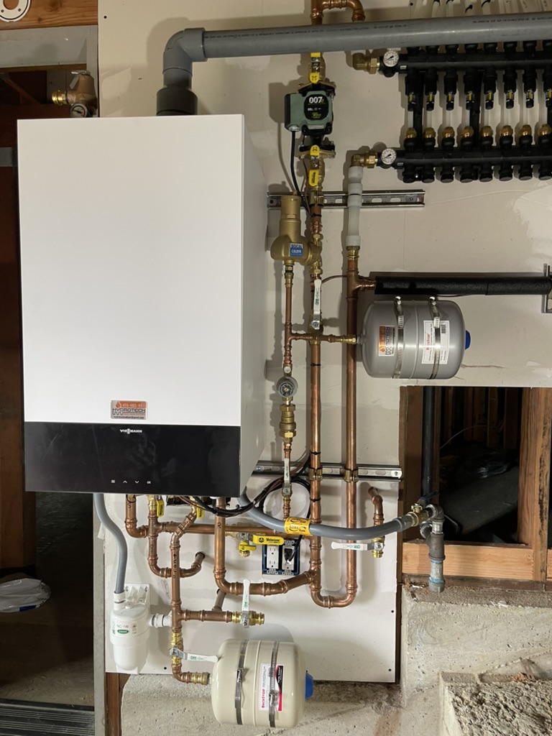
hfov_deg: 54.9
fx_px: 532
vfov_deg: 69.4
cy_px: 368
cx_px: 276
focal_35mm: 25
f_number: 1.6
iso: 125
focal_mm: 5.1
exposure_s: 1/81
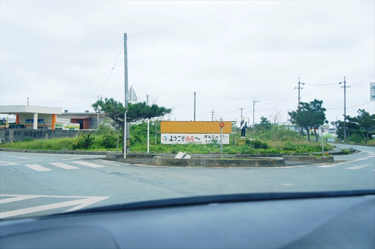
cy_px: 124
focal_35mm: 44
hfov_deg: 45.0
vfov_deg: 30.8
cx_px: 188
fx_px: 452
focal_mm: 29
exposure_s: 1/250
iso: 200
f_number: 5
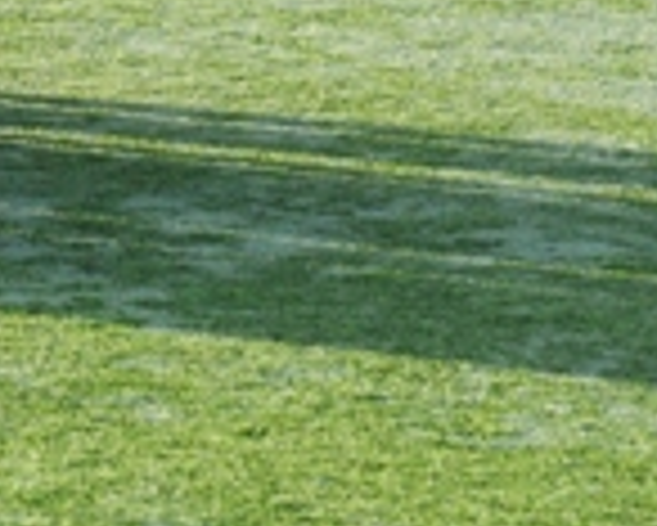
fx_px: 13893
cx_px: -770
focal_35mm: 714
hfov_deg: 2.7
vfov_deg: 2.2
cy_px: -245
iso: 1600
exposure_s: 1/1000
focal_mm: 116
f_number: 8
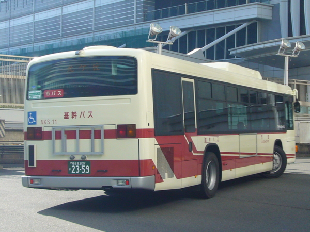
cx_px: 155
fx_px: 412
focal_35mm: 46
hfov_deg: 41.2
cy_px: 116
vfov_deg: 31.5
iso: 80
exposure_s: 1/160
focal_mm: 7.5
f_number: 7.1
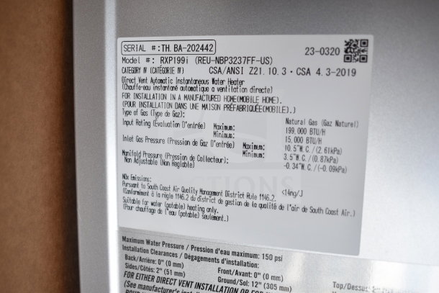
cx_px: 220
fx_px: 439
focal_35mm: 36
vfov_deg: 36.9
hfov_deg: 53.1
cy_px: 146
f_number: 4
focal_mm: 24
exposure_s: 1/80
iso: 200
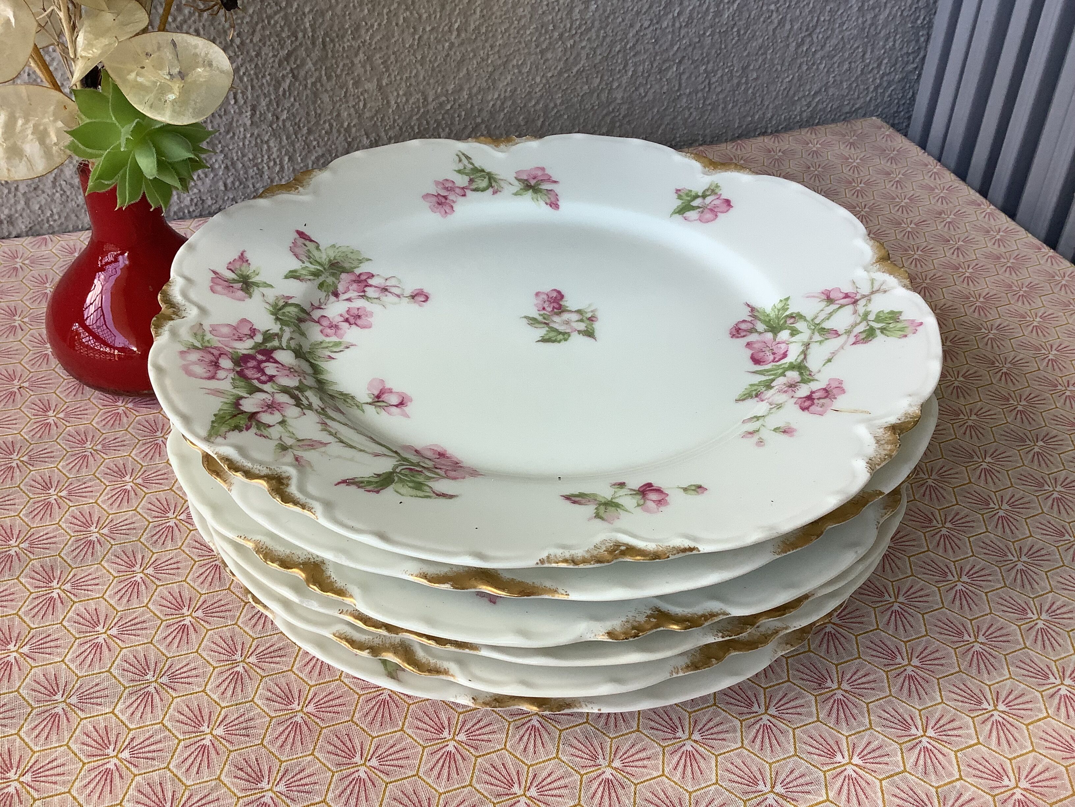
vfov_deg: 45.4
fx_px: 963
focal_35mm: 31
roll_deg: -1.1
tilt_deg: -36.7
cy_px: 404
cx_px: 538
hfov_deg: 58.4
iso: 50
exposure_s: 1/120
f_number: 2.4
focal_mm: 3.3
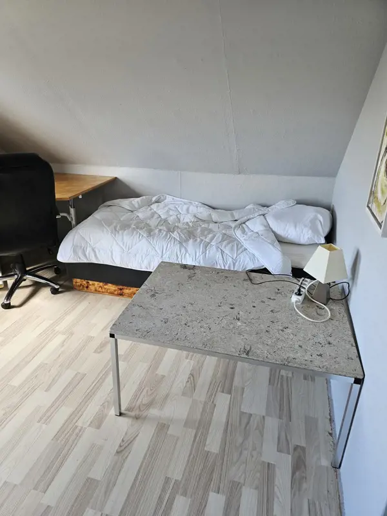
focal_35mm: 23
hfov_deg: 58.9
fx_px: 343
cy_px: 258
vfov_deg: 73.9
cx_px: 194
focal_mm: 6.3
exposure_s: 1/180
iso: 100
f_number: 1.7
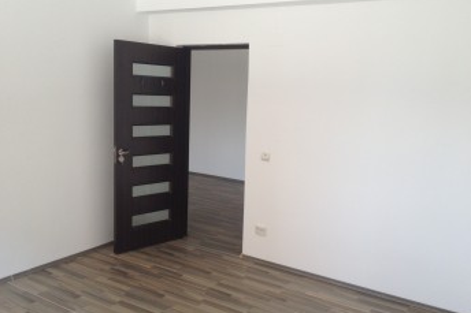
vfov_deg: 35.9
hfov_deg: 51.9
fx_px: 484
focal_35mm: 37
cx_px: 238
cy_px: 148
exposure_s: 1/120
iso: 100
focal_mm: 4.28
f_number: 2.4
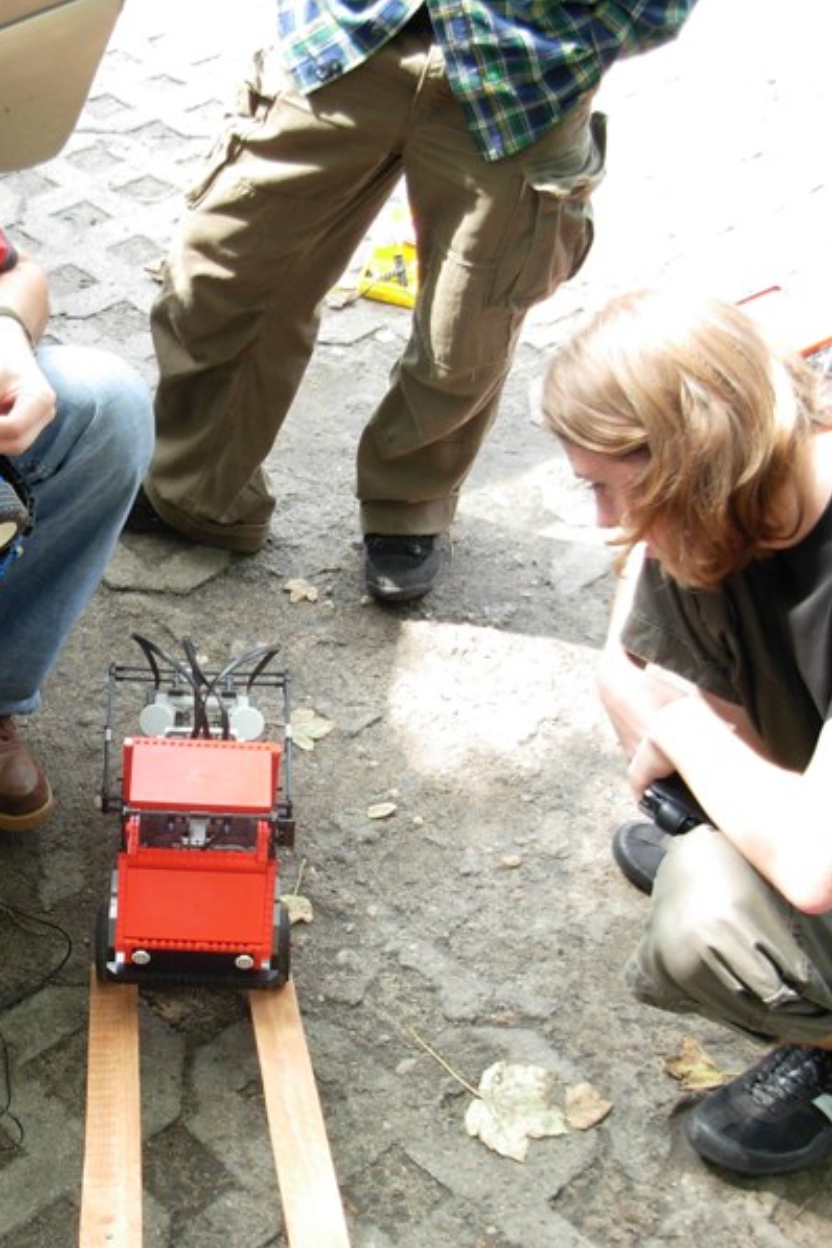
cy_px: 625
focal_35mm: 53
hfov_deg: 25.1
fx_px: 1837
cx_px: 174
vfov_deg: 37.5
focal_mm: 6.3
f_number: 2.9
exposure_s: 1/64
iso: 79
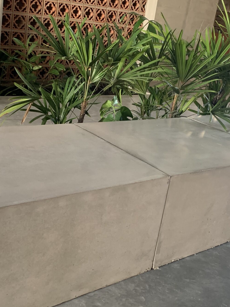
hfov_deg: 29.1
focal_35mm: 50
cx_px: 131
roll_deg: -10.4
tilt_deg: -20.3
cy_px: 164
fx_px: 443
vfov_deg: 38.2
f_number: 1.8
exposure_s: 1/60
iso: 125
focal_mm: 4.25
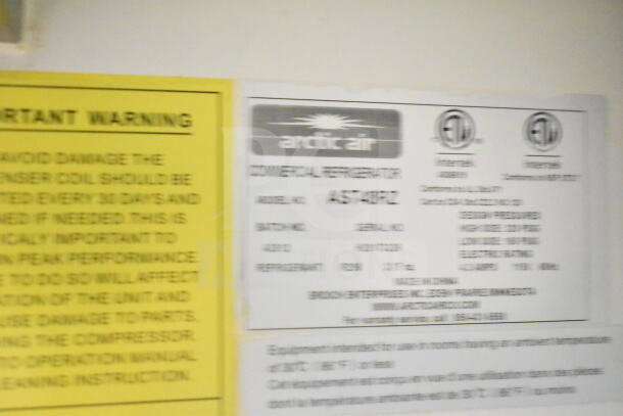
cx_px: 312
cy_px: 208
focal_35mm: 48
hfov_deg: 41.1
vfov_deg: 28.1
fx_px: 831
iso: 25600
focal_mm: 32
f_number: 4.5
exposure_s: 1/15
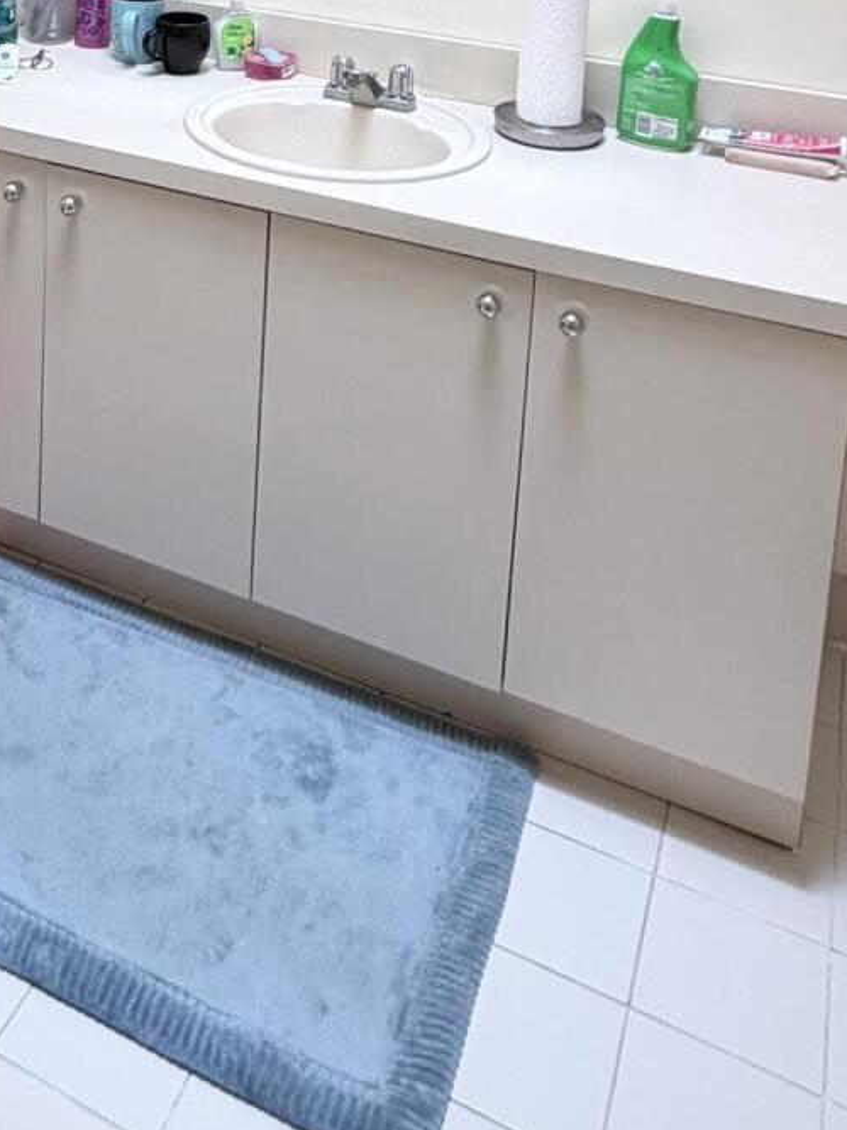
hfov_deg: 33.1
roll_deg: -1.5
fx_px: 1371
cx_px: 139
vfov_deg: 38.0
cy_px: -85
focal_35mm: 42
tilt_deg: -8.0
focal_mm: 2.22
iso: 200
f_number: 2.2
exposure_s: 1/120
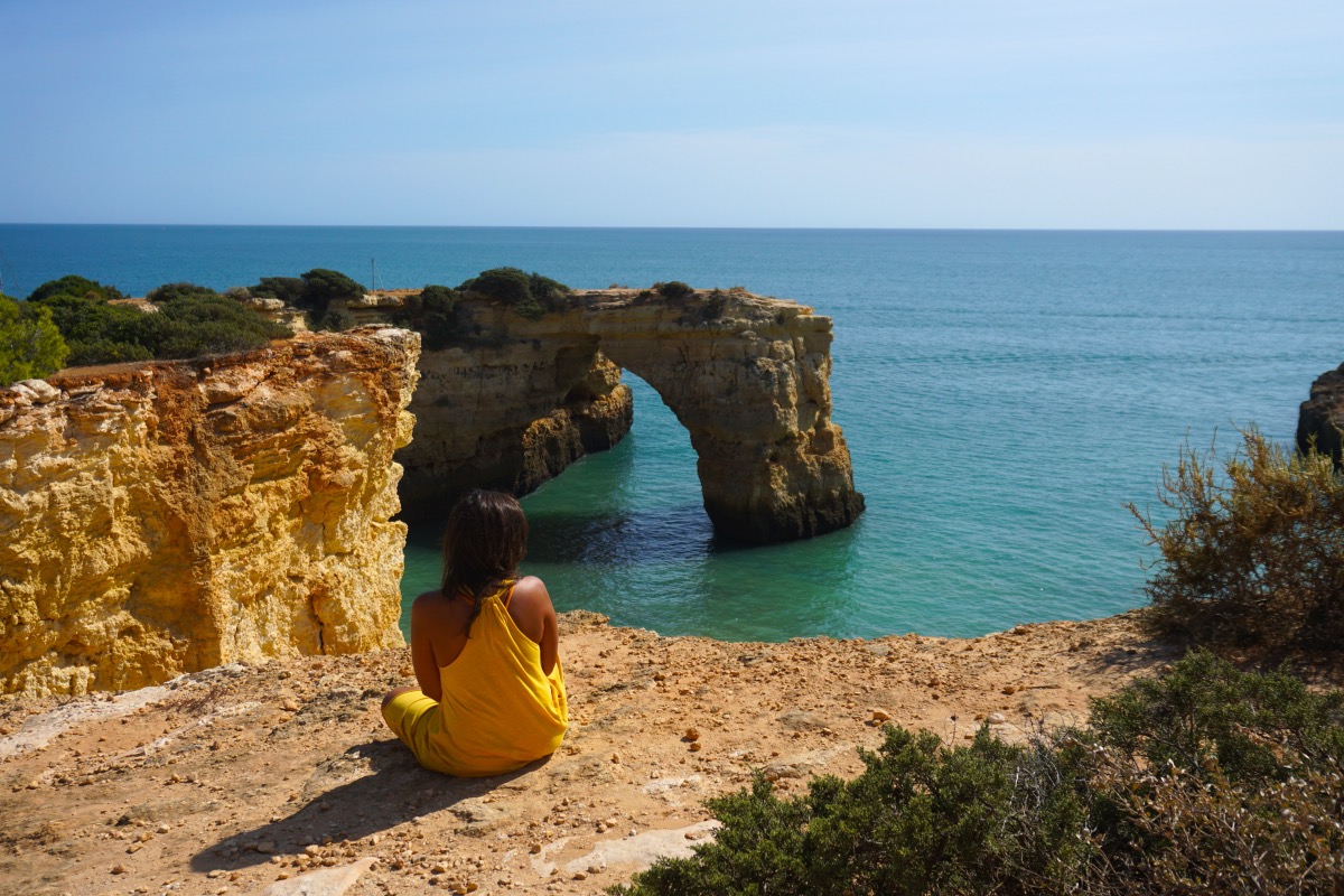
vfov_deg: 40.0
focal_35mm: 33
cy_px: 448
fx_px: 1232
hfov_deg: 57.2
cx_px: 672
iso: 160
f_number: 5.6
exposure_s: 1/1600
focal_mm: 22
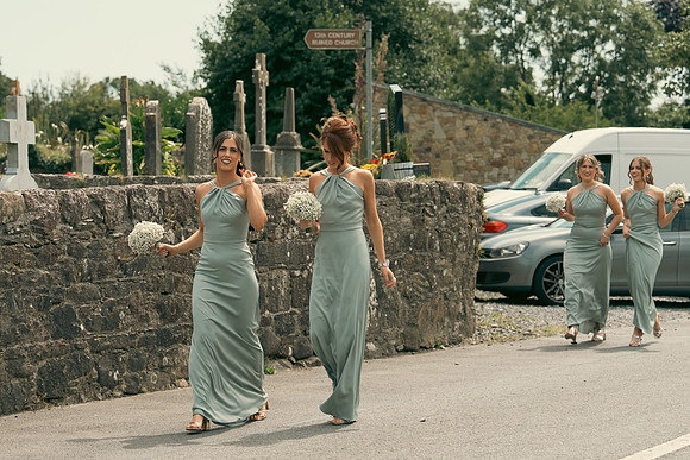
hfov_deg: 19.5
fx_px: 2013
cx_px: 345
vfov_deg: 13.0
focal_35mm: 105
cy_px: 230
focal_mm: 70
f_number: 3.5
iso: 125
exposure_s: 1/1000
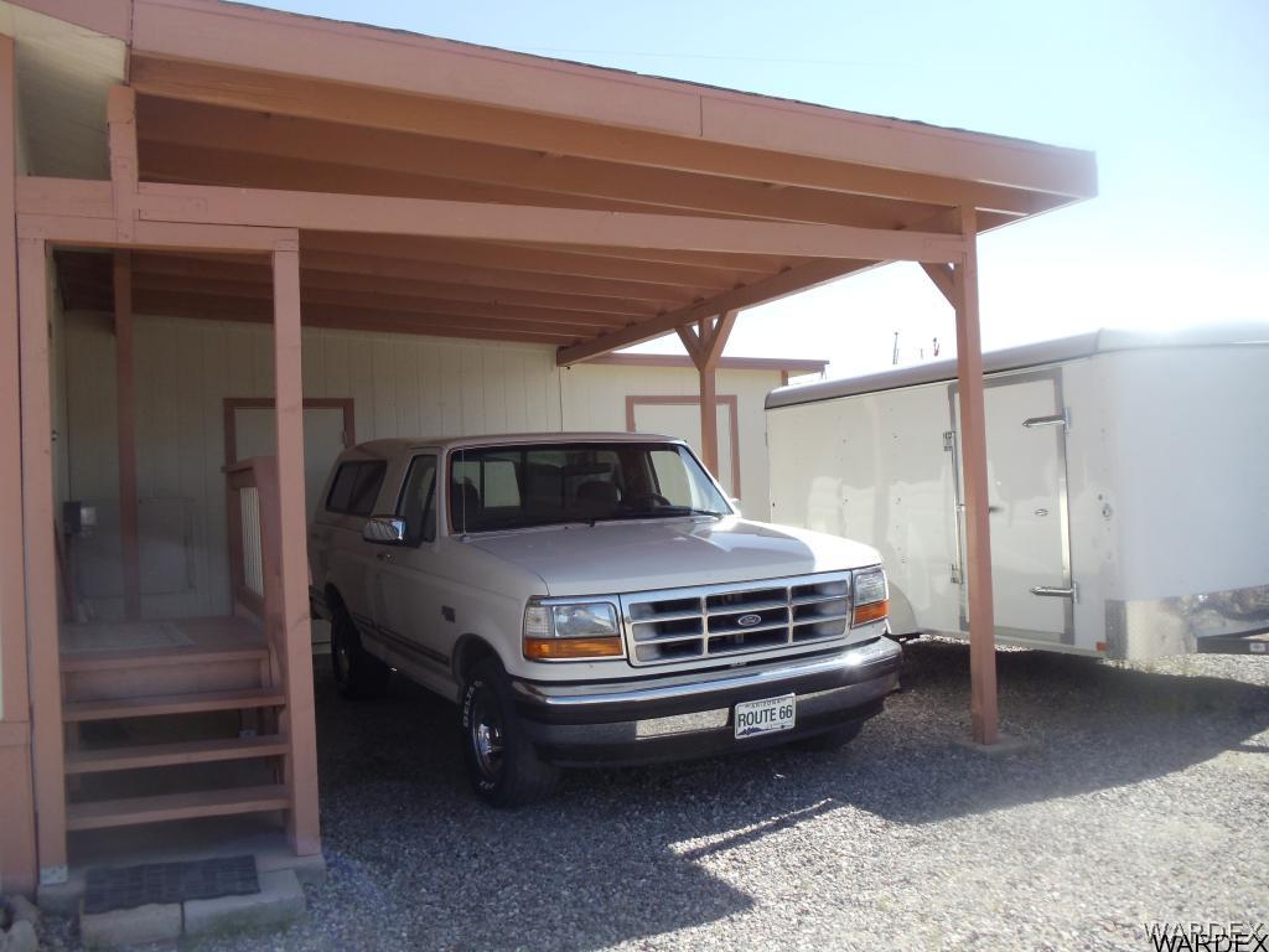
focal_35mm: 44
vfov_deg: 32.9
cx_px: 634
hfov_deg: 42.9
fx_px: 1613
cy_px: 476
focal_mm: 6
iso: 100
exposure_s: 1/160
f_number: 7.1
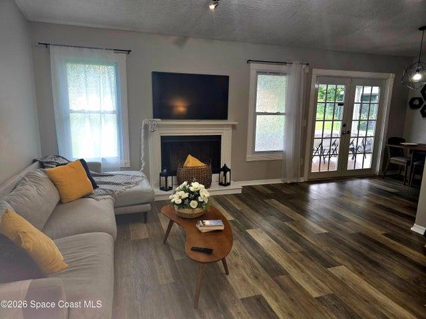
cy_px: 160
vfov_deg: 58.9
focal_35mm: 23
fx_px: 283
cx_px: 213
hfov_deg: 73.9
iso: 50
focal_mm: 6.3
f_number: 1.7
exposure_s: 1/60.2
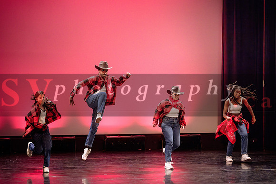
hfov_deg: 19.2
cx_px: 141
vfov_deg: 12.8
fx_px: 818
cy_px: 92
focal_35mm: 107
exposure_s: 1/200
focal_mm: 90
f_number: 2.8
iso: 1600
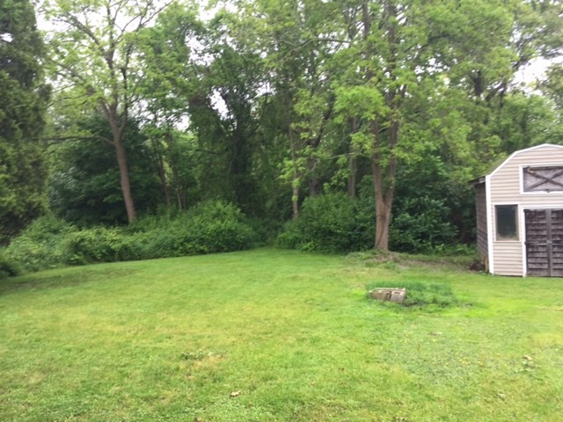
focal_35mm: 29
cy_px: 211
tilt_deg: -5.5
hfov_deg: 61.7
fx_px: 472
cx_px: 282
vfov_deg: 48.2
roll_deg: +0.8
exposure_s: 1/60
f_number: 2.2
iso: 32
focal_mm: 4.15
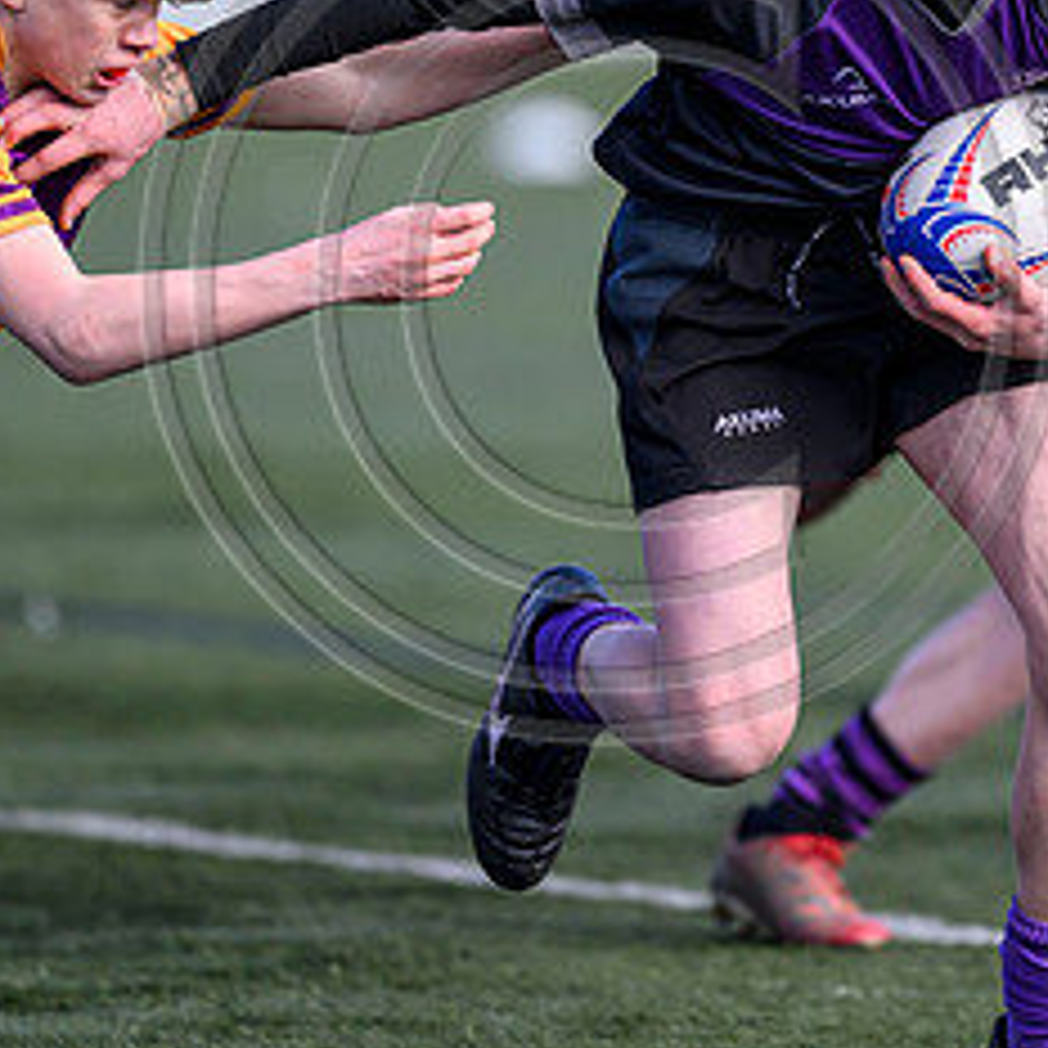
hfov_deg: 1.7
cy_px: 215
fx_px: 34800
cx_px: 852
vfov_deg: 1.7
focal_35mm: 1016
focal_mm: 400
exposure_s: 1/3200
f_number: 3.2
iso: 500
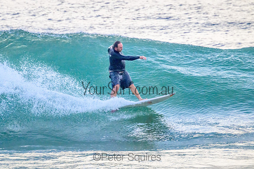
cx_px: 110
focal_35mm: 908
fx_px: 6409
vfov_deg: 1.5
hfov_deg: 2.3
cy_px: 88
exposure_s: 1/2000
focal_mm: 800
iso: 4500
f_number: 11
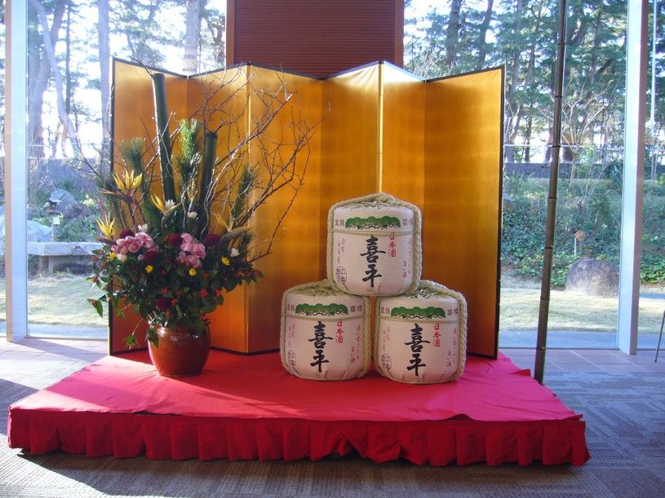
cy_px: 249
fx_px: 672
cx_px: 332
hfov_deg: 52.6
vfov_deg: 40.7
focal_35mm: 35
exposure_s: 1/30
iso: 100
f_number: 2.8
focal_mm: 5.8
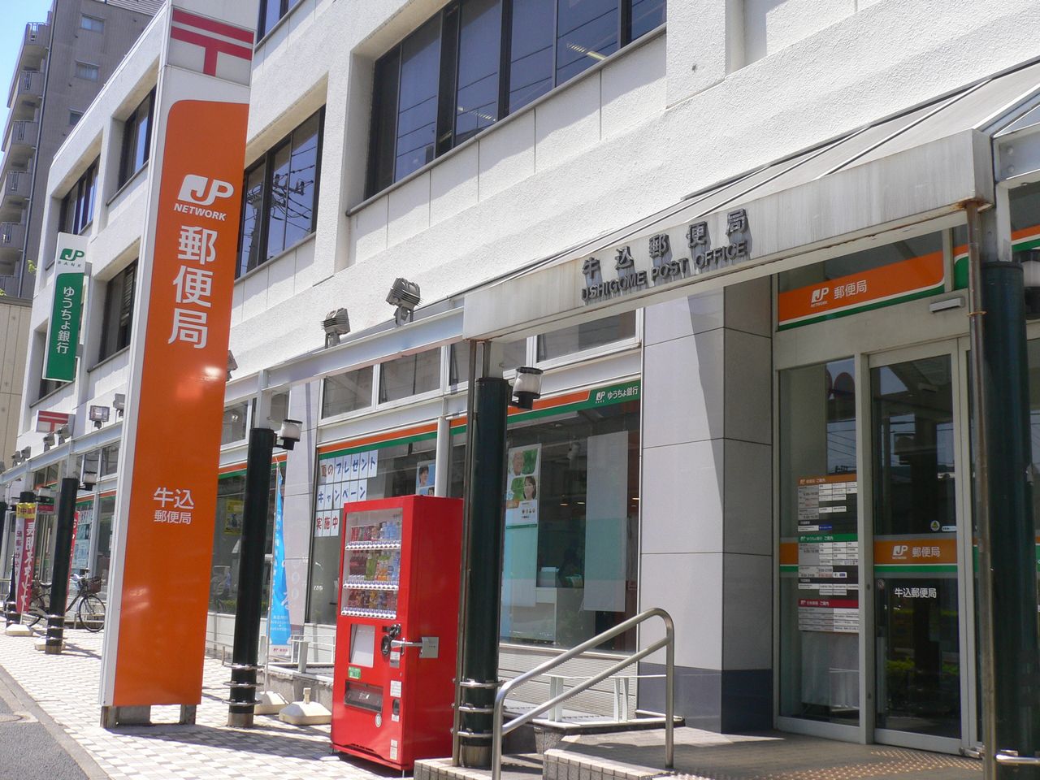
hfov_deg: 52.6
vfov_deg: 40.7
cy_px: 390
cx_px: 520
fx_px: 1052
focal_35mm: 35
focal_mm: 5.8
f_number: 5.6
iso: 80
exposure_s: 1/200
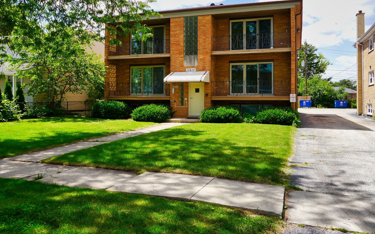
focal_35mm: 31
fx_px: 317
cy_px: 94
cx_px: 191
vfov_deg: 40.4
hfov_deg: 61.2
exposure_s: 1/400
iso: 160
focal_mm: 14
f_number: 6.3
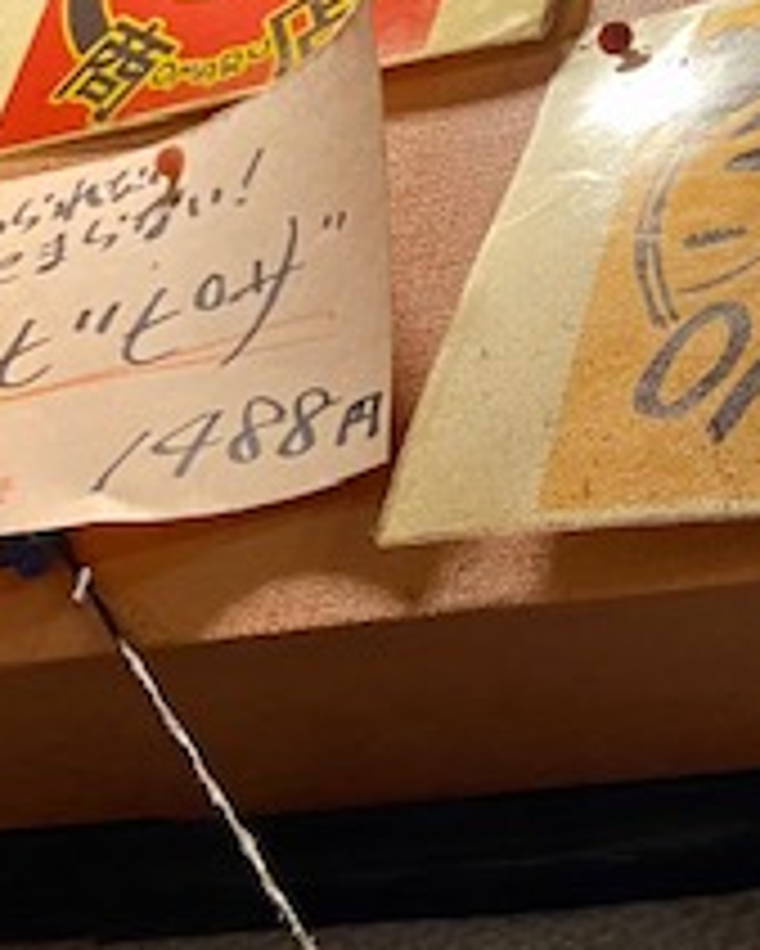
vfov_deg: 24.1
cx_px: 967
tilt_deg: +38.2
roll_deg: -4.6
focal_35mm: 77
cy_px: 117
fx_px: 2163
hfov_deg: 18.6
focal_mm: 4.25
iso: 250
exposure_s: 1/50
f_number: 1.8
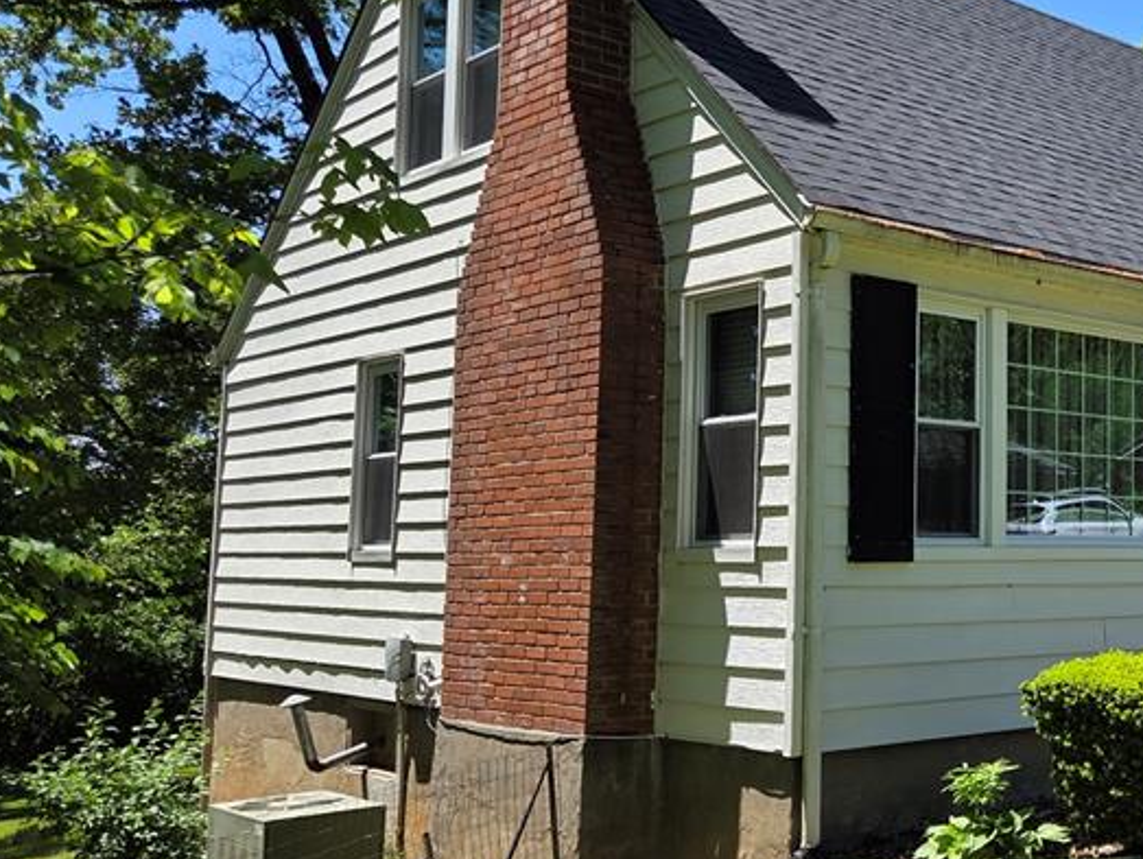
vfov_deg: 32.2
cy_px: 396
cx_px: 1106
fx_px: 1487
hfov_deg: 38.1
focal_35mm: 45
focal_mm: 5.4
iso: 80
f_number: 1.8
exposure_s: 1/3151
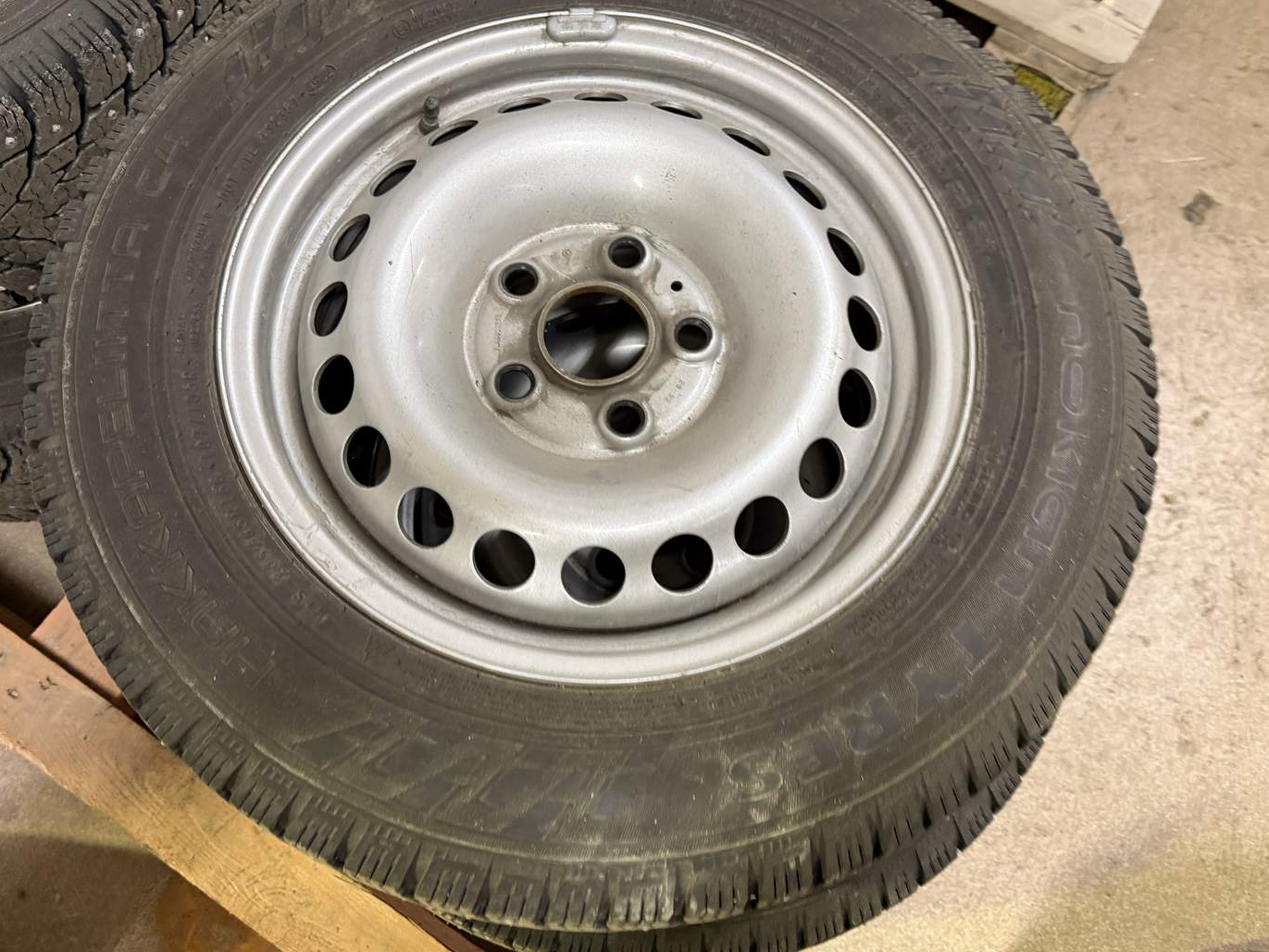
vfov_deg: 49.7
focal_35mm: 28
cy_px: 441
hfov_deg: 63.3
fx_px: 1027
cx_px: 586
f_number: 1.78
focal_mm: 6.76
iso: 400
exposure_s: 1/50
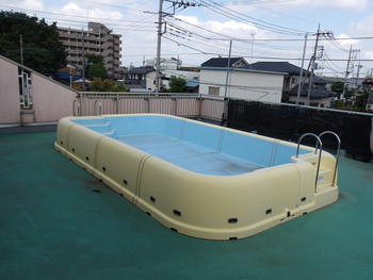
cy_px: 140
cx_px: 186
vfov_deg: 51.4
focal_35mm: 27
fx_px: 291
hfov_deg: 65.3
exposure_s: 1/102
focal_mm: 4.9
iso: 100
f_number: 10.4
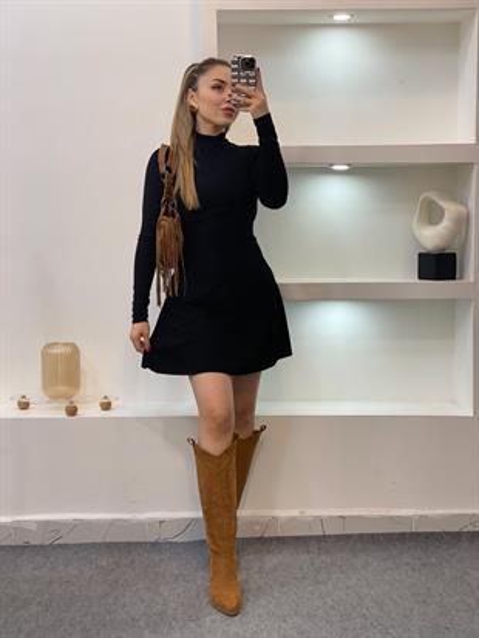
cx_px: 240
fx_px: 959
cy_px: 319
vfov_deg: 36.8
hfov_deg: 28.0
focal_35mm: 52
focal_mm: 6
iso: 80
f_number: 2
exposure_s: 1/100
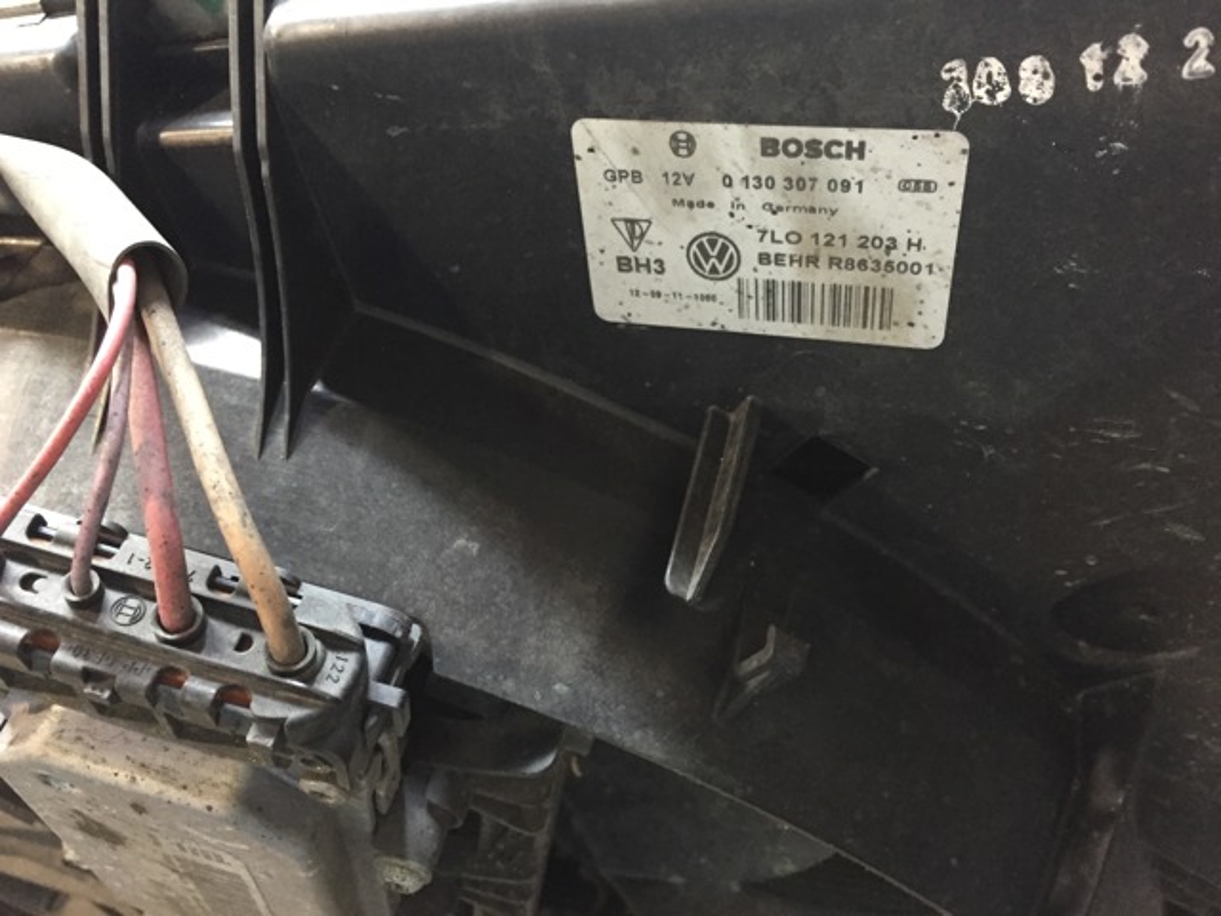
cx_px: 610
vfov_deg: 48.2
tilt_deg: -44.8
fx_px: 1023
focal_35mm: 29
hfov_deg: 61.7
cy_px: 458
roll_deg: +18.4
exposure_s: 1/17
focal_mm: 4.15
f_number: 2.2
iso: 250
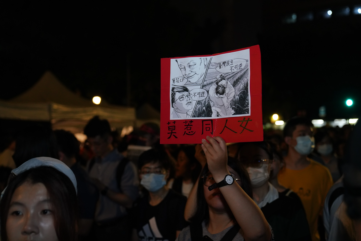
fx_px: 441
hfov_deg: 44.5
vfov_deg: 30.5
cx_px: 180
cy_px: 120
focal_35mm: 44
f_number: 2.8
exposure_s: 1/160
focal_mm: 44
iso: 3200
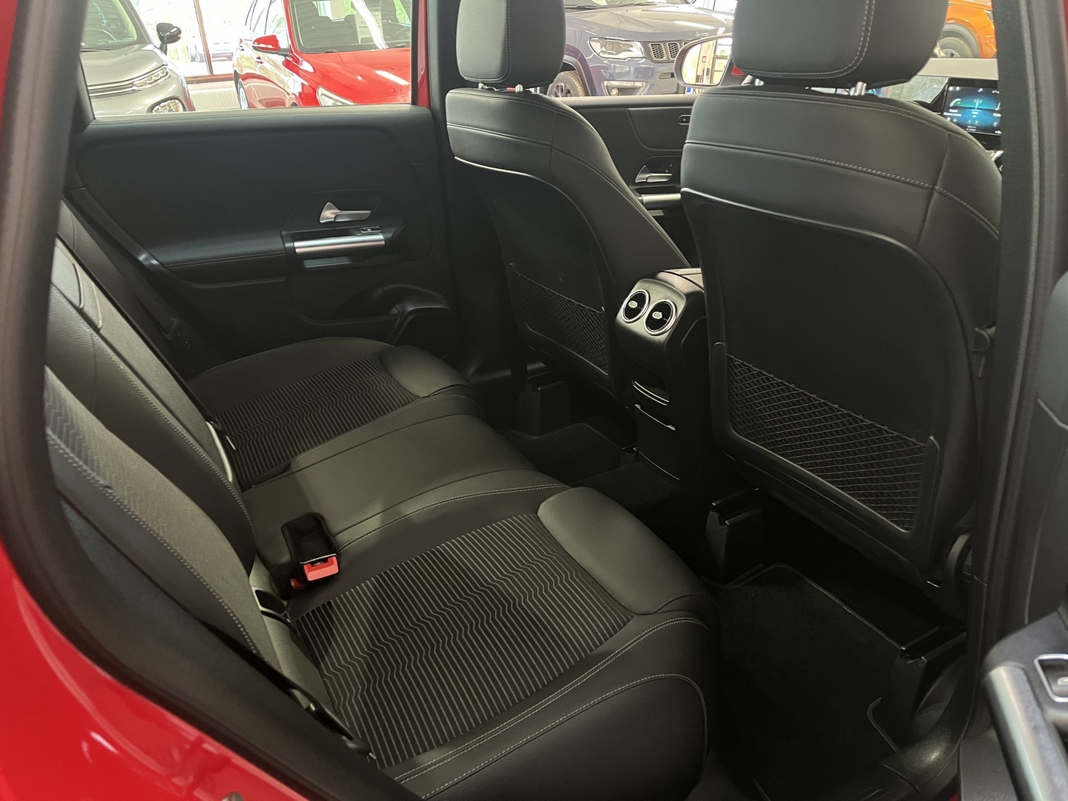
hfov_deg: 67.3
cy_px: 400
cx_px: 534
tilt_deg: -26.2
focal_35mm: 26
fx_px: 802
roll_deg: +3.0
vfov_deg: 53.1
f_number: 1.6
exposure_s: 1/25
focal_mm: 5.1
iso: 500
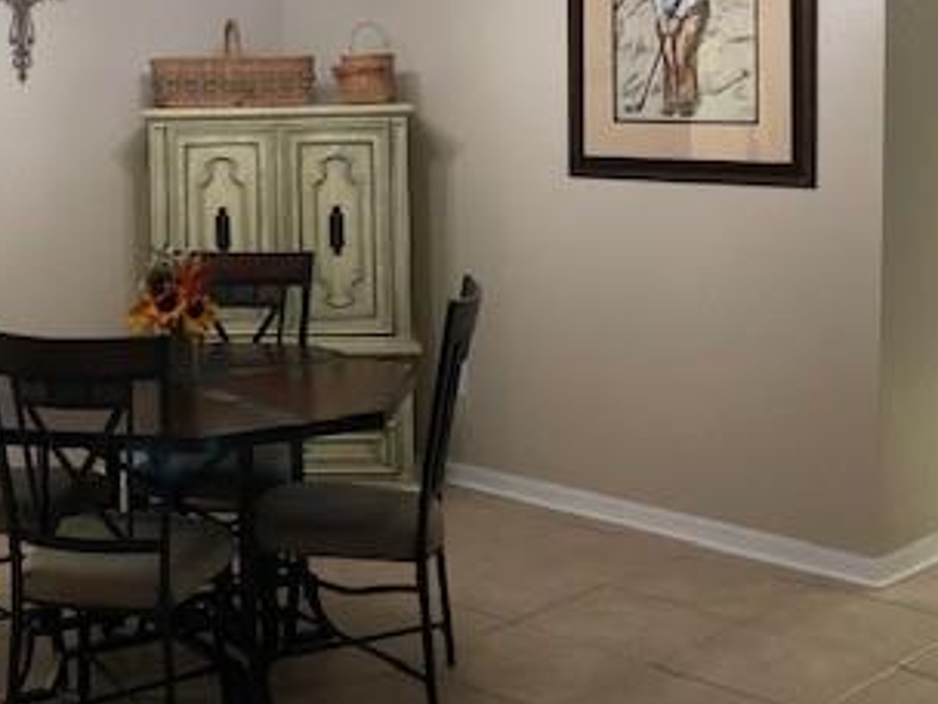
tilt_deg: -3.8
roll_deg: +0.3
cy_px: 167
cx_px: 253
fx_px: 1599
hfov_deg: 32.2
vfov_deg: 24.5
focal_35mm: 59
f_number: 1.8
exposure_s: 1/15
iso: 64
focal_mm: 3.99
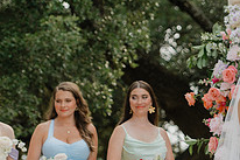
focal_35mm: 294
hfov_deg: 7.0
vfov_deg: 4.7
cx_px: 263
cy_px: 164
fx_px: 1958
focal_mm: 102
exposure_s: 1/800
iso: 200
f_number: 2.8
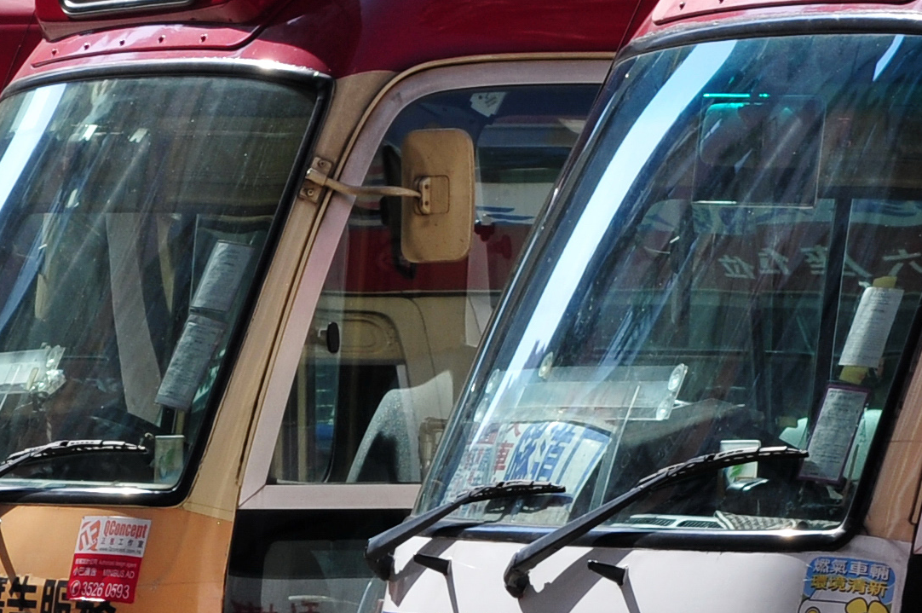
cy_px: 570
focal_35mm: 416
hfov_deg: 4.9
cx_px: -499
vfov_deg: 3.3
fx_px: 10643
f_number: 8
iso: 200
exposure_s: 1/250
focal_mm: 70
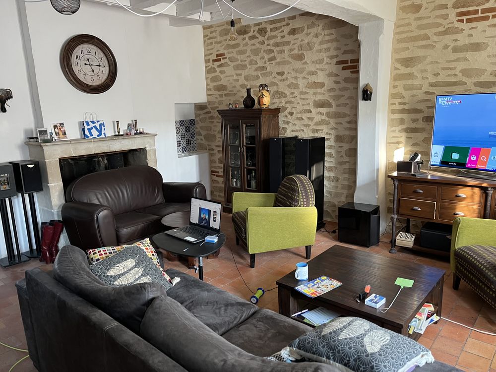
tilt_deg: -12.6
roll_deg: +2.3
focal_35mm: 26
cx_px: 248
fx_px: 373
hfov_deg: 67.3
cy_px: 186
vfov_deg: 53.1
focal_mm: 5.1
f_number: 1.6
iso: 200
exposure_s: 1/60
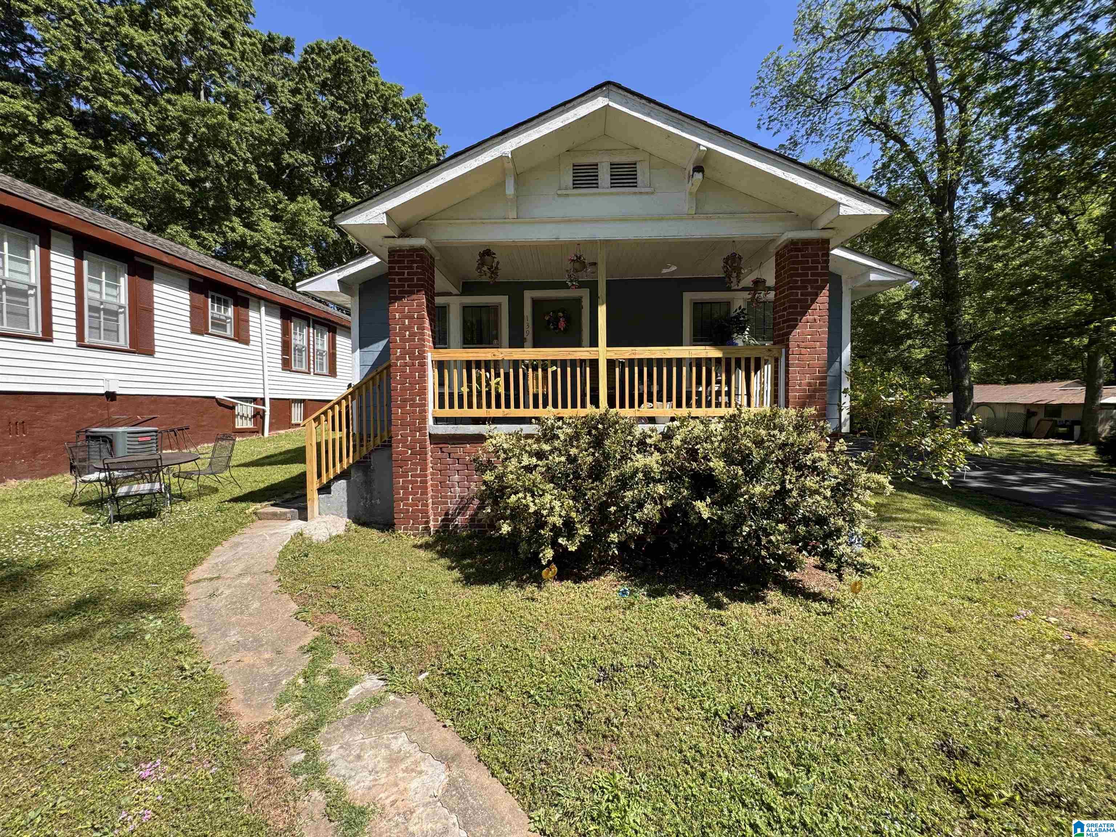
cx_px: 558
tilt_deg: -1.7
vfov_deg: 85.7
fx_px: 451
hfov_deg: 102.1
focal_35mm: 14
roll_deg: -0.1
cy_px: 418
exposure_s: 1/734
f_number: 2.2
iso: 50
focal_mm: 2.22
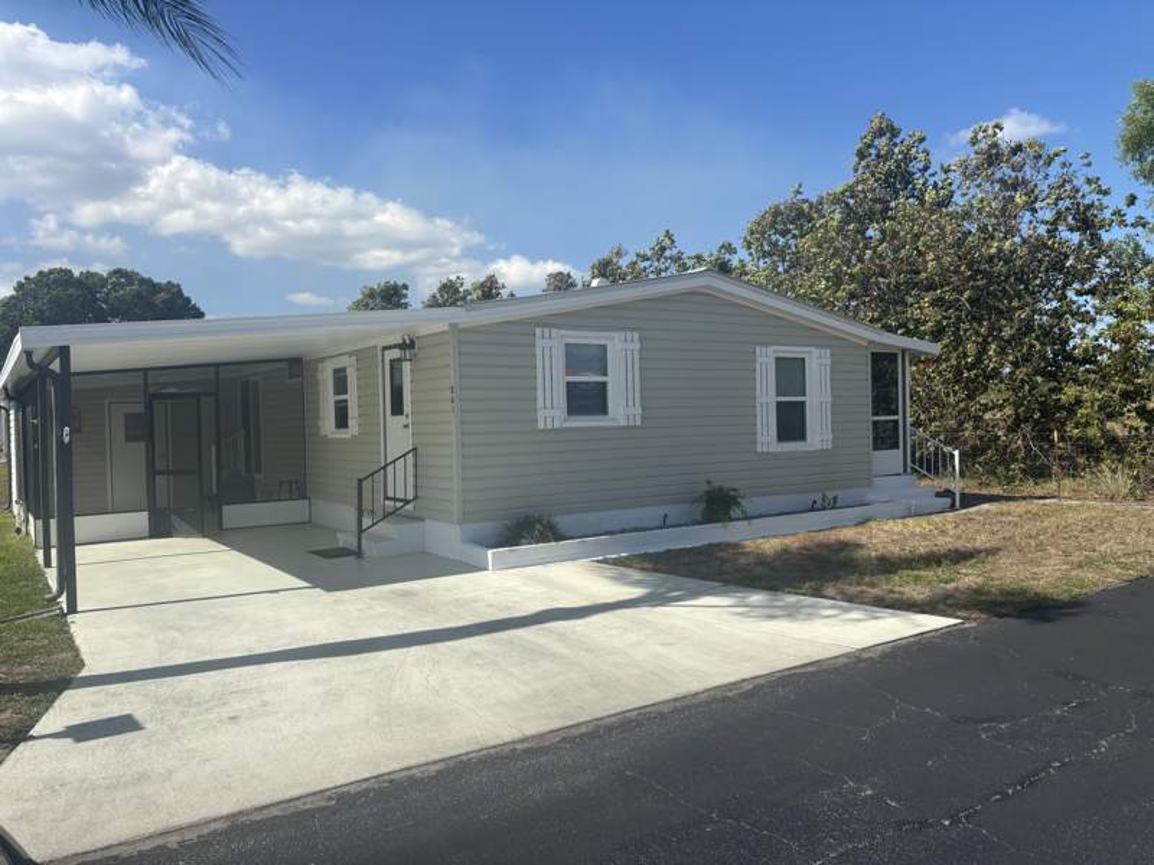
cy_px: 432
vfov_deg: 53.1
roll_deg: +1.3
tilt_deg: -1.0
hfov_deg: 67.3
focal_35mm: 26
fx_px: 867
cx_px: 577
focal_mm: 5.96
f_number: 1.6
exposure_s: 1/3788
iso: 50
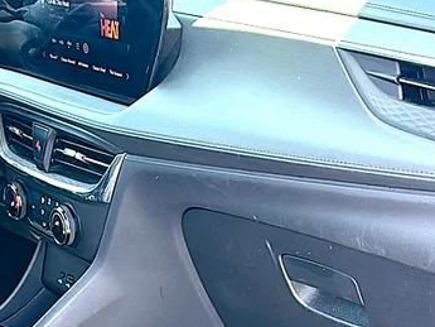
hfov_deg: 28.9
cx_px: 166
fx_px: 842
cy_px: 223
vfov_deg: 21.8
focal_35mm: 67
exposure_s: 1/203
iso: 125
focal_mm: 6.86
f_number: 1.78
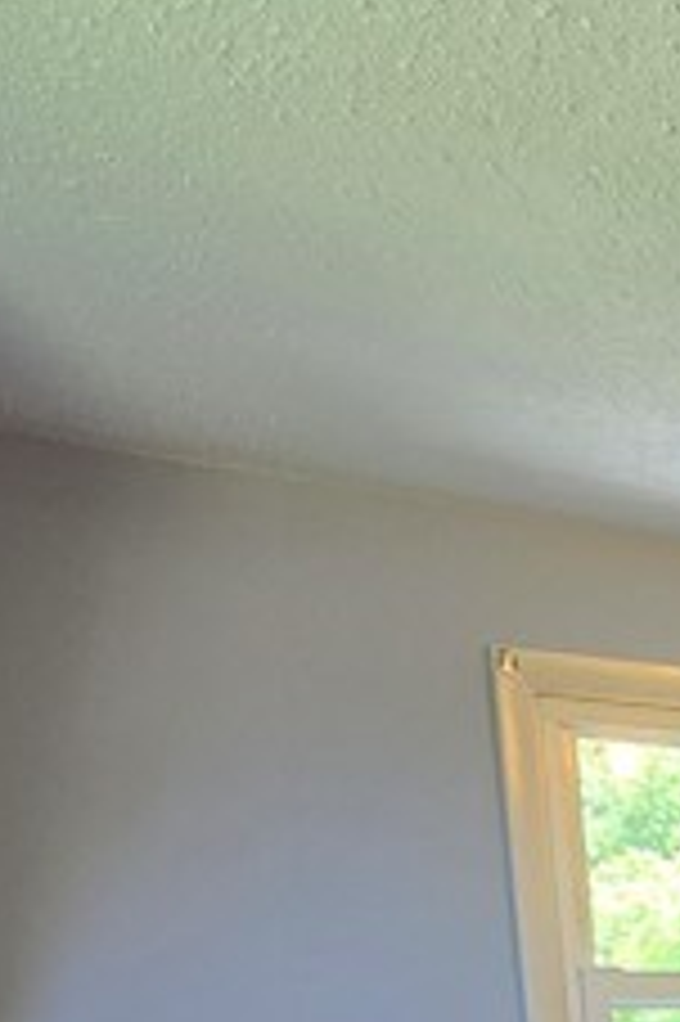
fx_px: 1731
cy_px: 1423
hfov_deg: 17.6
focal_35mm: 61
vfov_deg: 26.4
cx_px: 1247
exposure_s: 1/60
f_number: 2.2
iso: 125
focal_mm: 2.2
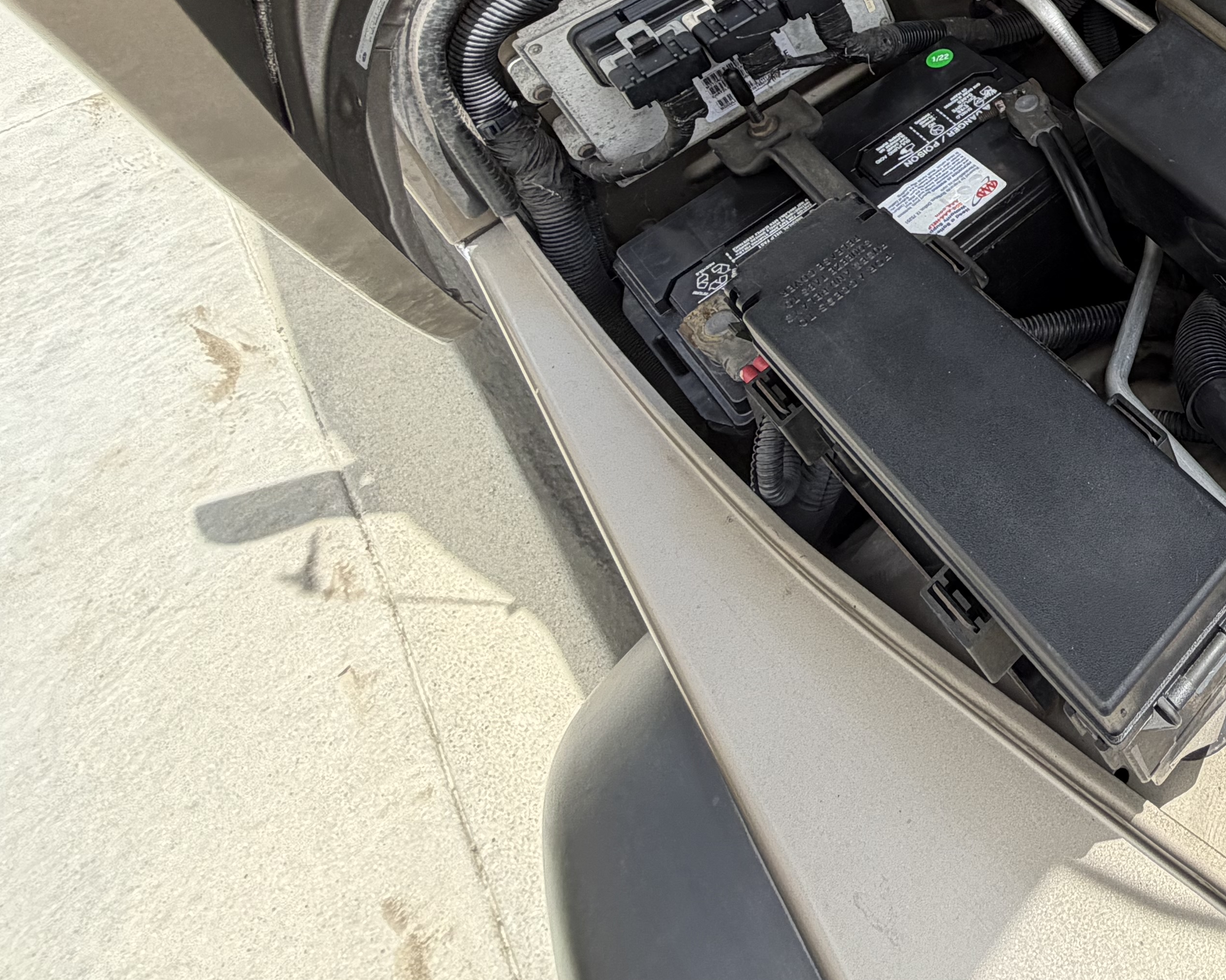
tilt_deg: -36.9
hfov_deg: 44.8
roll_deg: +4.4
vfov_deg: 40.3
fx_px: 1125
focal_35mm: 31
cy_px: -35
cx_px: 1318
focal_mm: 2.22
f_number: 2.2
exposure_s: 1/408
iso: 50
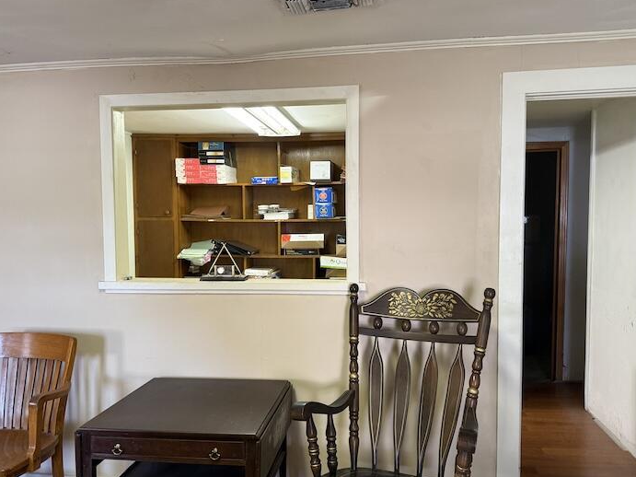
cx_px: 305
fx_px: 551
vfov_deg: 46.8
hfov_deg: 60.0
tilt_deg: -4.2
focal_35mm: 30
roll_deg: +0.9
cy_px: 248
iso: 250
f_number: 1.78
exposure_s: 1/60
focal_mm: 6.76
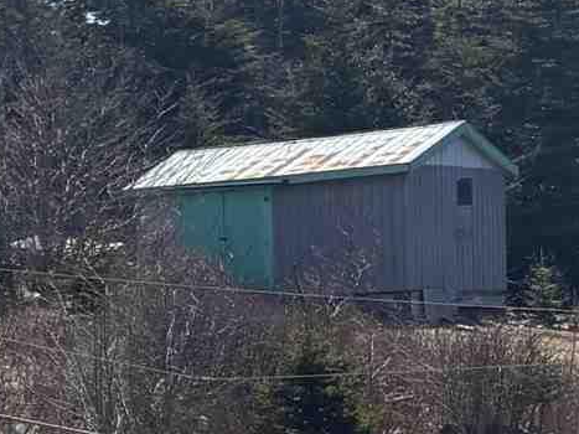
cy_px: 503
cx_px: -926
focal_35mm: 171
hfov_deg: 9.8
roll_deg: +2.7
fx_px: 2859
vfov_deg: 8.6
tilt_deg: -1.0
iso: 50
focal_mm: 5.96
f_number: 1.6
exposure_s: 1/3311
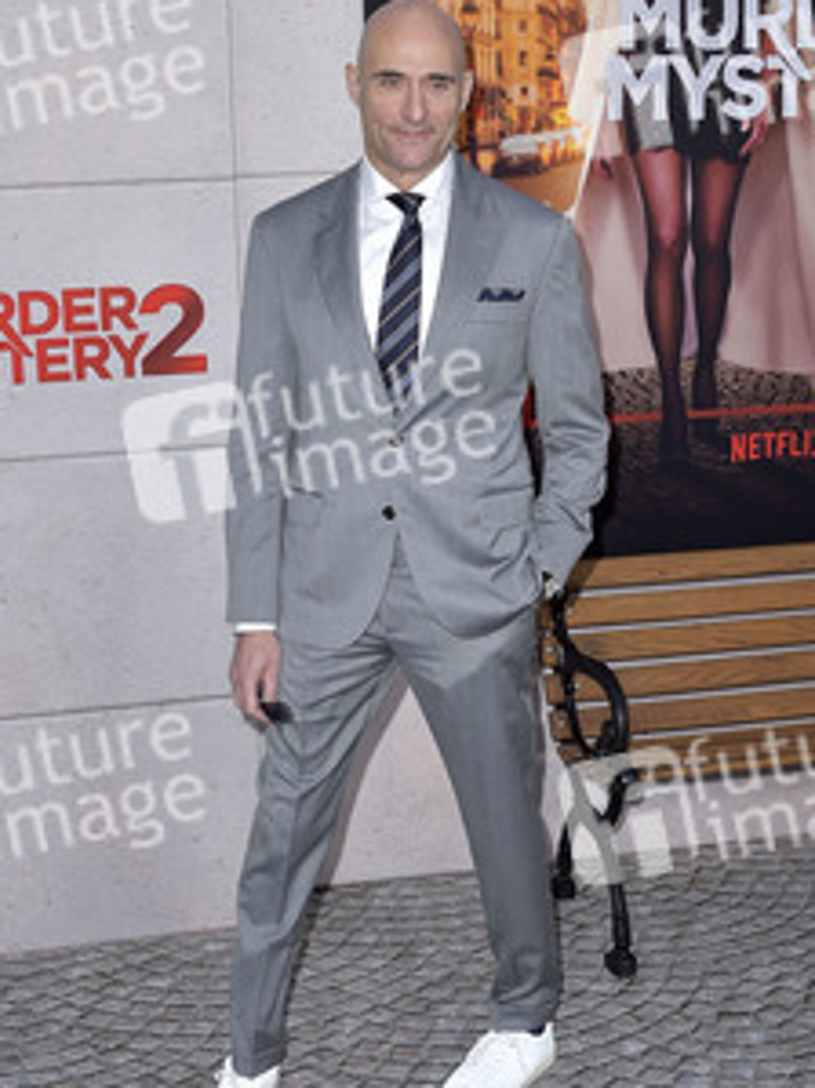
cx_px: 417
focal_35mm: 36
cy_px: 619
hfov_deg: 39.6
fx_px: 1131
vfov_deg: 51.2
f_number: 6.3
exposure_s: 1/250
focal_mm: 28
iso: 400
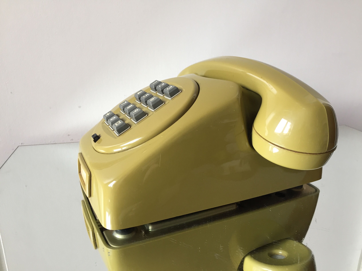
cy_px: 136
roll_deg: -1.6
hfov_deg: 61.7
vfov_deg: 48.2
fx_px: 303
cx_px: 181
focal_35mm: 29
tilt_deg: -18.3
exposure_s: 1/33
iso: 50
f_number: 2.2
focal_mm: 4.15
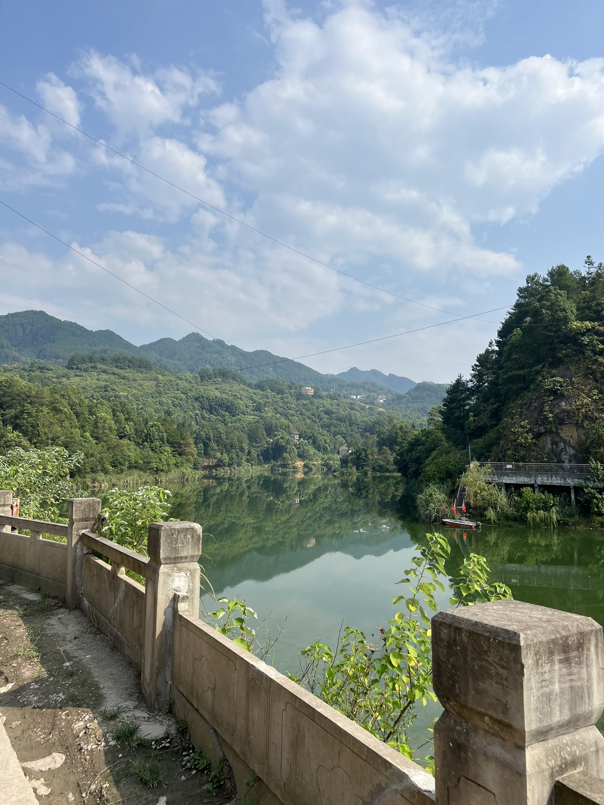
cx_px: 302
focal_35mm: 26
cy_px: 402
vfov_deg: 67.3
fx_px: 605
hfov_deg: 53.1
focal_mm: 5.7
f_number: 1.5
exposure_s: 1/5587
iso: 50
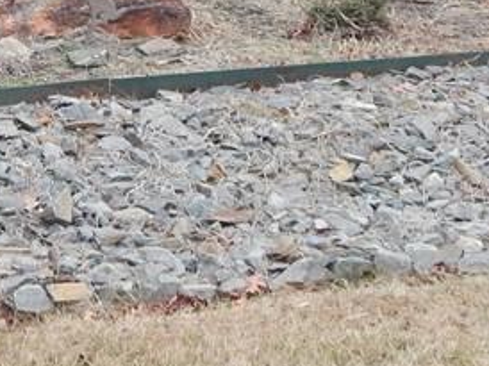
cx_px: 4
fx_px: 1637
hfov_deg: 16.6
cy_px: -307
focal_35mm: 116
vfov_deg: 11.7
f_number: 3.2
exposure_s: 1/60
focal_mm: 5.6
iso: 400
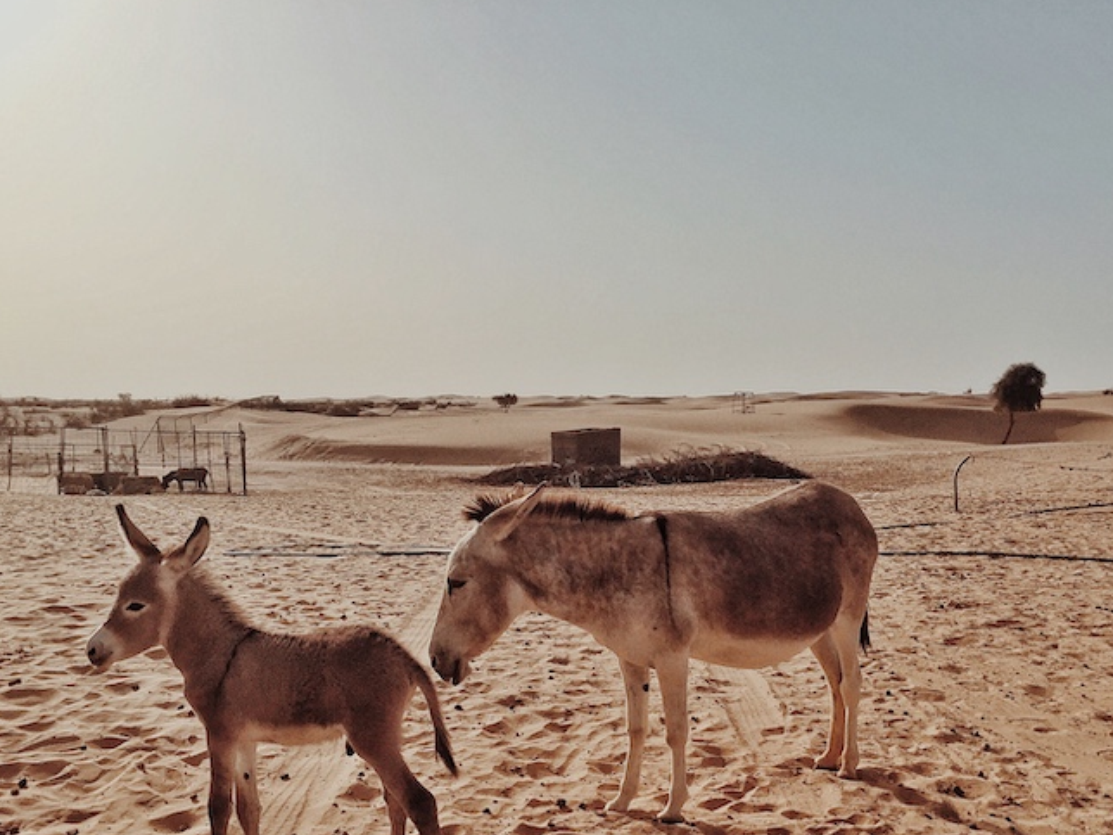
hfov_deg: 51.3
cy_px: 507
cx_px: 607
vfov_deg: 39.5
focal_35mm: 36
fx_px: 1157
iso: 32
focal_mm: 4.15
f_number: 2.2
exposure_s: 1/6623
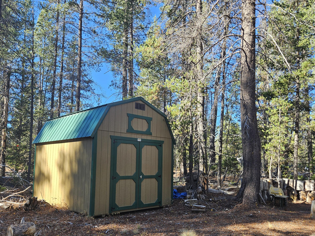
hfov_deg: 61.6
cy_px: 146
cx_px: 166
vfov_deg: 47.8
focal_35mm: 29
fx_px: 264
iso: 25
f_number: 1.8
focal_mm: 5.4
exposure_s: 1/219
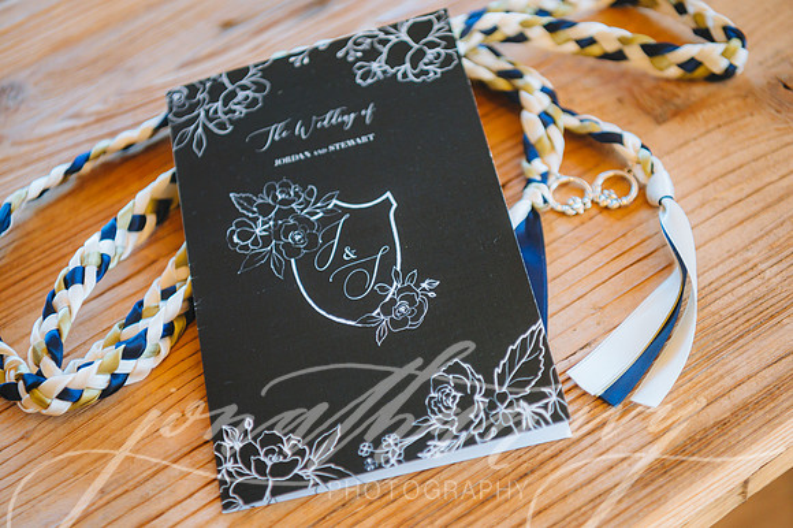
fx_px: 1277
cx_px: 396
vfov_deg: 23.4
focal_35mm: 58
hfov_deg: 34.5
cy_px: 264
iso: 2000
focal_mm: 58
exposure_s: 1/320
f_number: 3.2
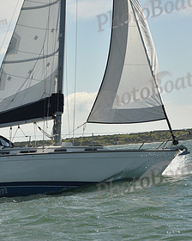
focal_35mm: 185
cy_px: 146
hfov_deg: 8.3
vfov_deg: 10.4
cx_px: 52
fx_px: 1314
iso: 320
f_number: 13
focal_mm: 95
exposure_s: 1/800
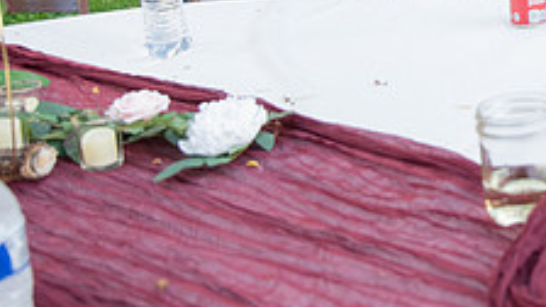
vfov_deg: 15.2
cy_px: -91
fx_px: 1100
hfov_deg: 25.1
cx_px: 656
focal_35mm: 76
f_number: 4
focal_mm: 28
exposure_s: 1/320
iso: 1250
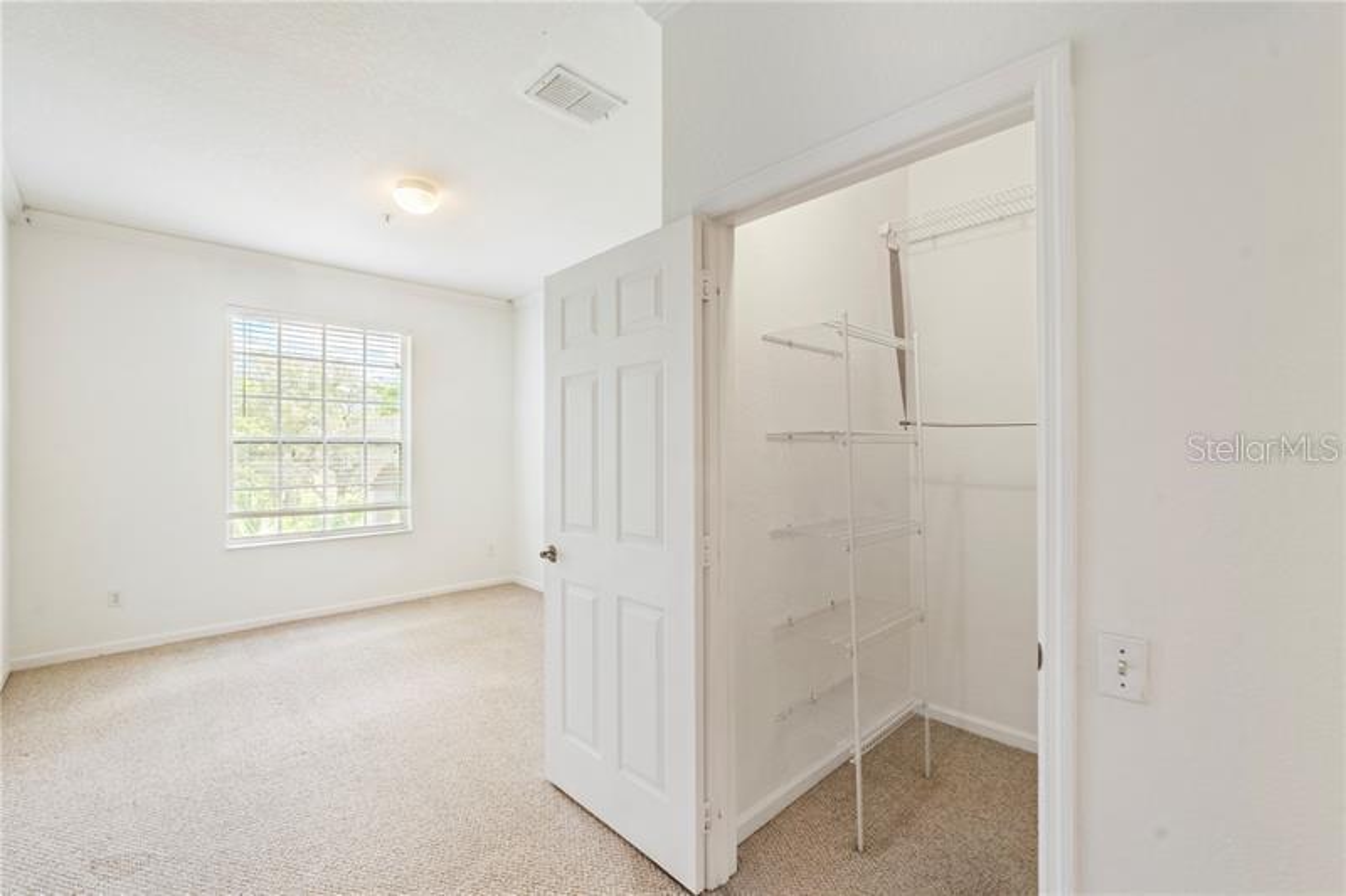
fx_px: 561
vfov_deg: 77.3
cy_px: 448
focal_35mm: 15
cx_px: 673
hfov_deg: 100.4
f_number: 16
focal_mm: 10
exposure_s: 1.5
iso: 320
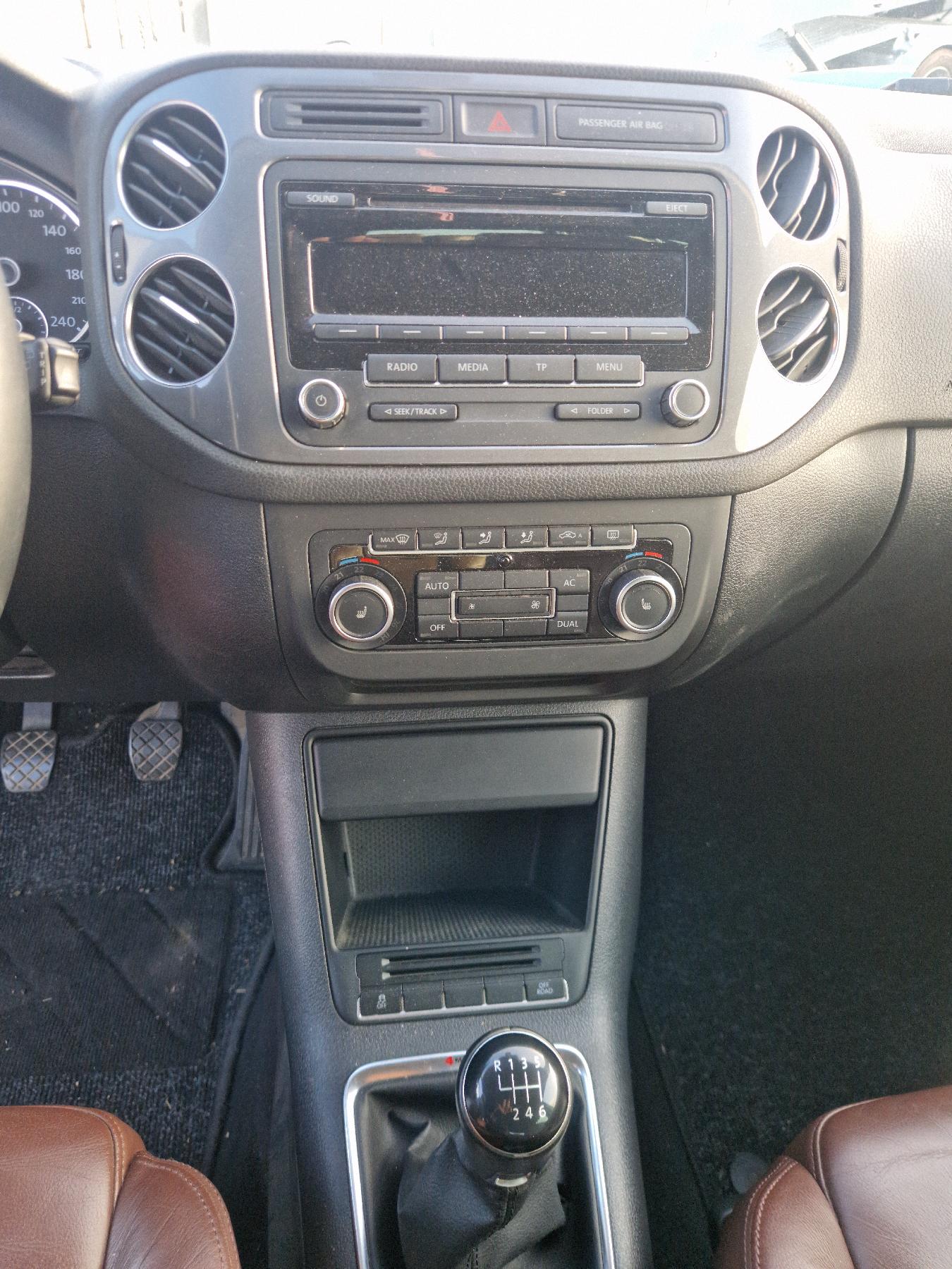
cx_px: 476
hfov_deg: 58.9
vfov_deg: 73.9
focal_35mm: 23
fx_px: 843
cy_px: 634
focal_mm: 5.4
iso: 50
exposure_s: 1/50
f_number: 1.8
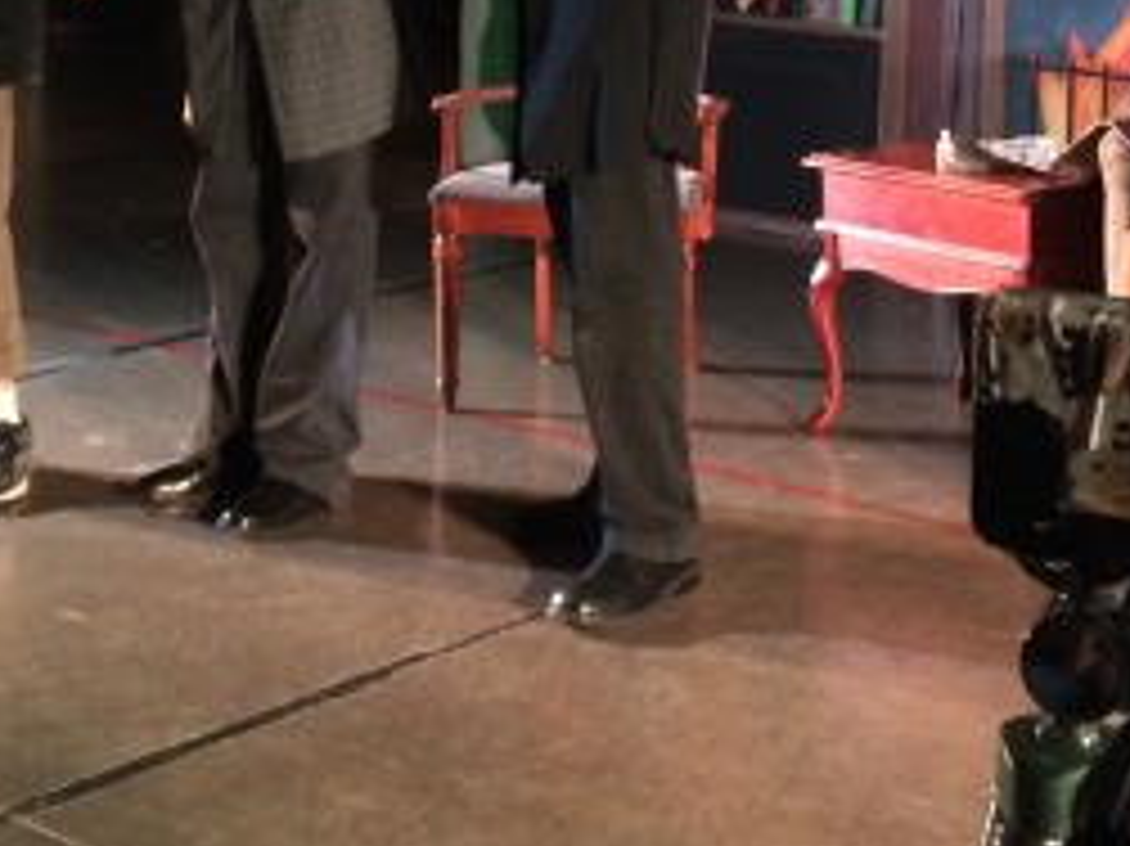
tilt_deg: -0.5
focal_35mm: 74
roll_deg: +0.4
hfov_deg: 26.3
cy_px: -198
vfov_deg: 18.7
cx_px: 644
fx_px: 2414
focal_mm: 4.15
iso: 250
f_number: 2.2
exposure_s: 1/17
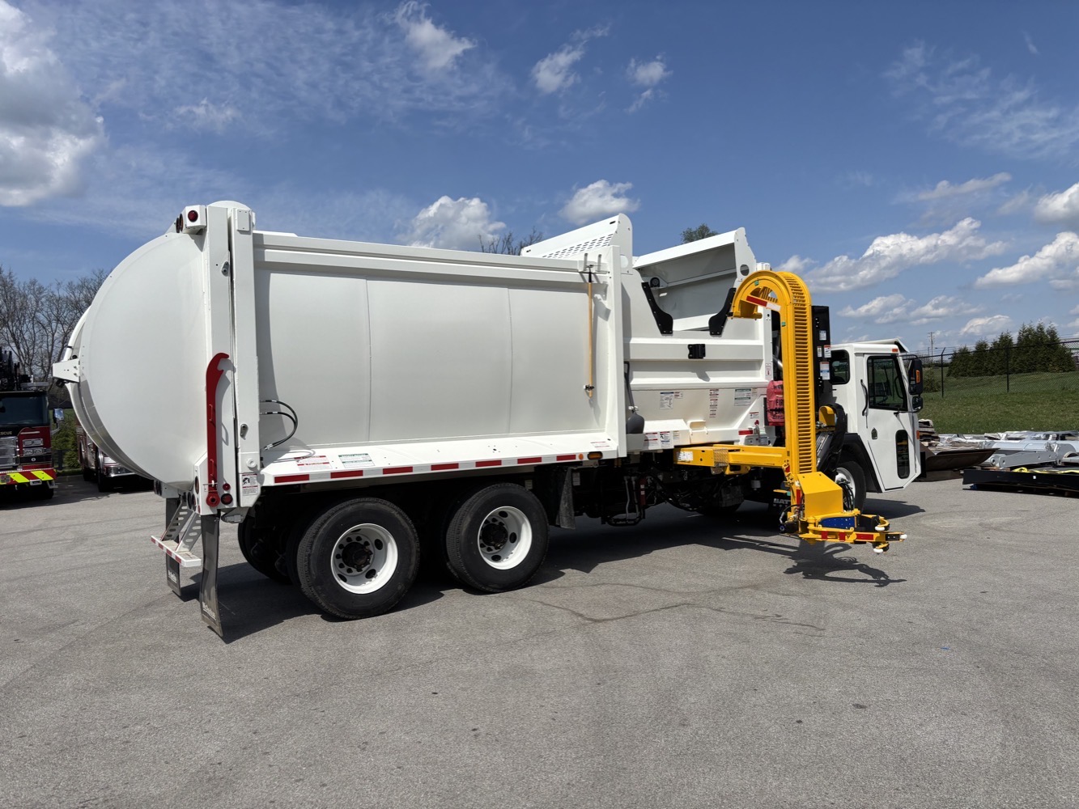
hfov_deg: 67.3
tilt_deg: +5.6
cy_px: 404
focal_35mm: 26
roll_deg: +0.3
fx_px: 811
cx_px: 540
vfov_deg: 53.1
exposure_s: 1/7194
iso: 50
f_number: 1.6
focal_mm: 5.96
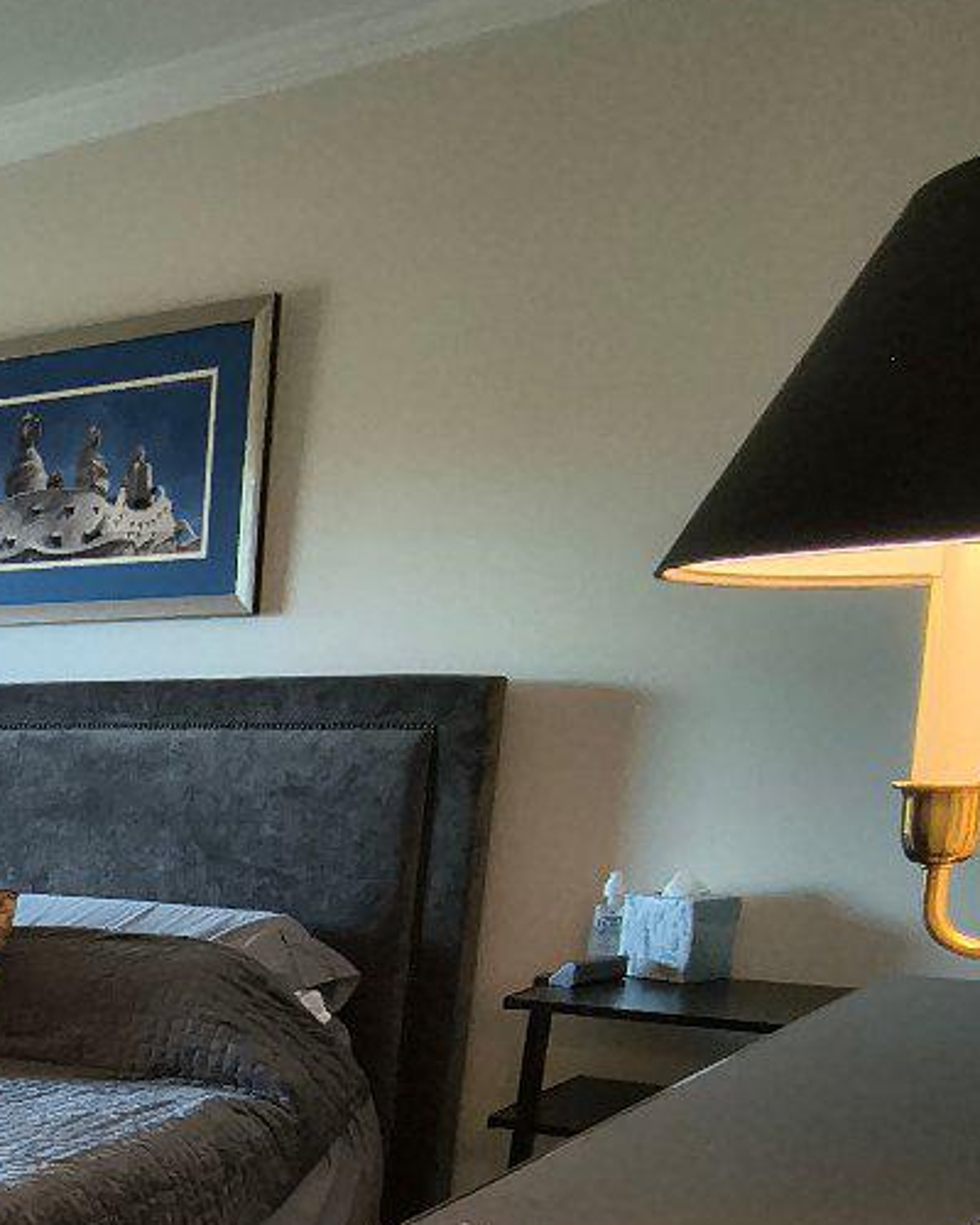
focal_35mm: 36
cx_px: -426
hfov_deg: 29.0
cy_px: 1139
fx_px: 1305
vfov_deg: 44.9
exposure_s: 1/60
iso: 466
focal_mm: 2.13
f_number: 2.2
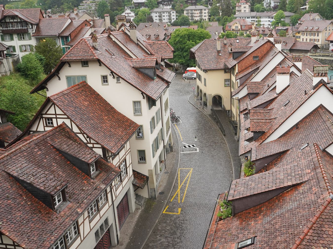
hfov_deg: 53.6
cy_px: 102
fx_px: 327
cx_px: 199
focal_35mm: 34
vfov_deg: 41.6
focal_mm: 24
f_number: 10
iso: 800
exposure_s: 1/100
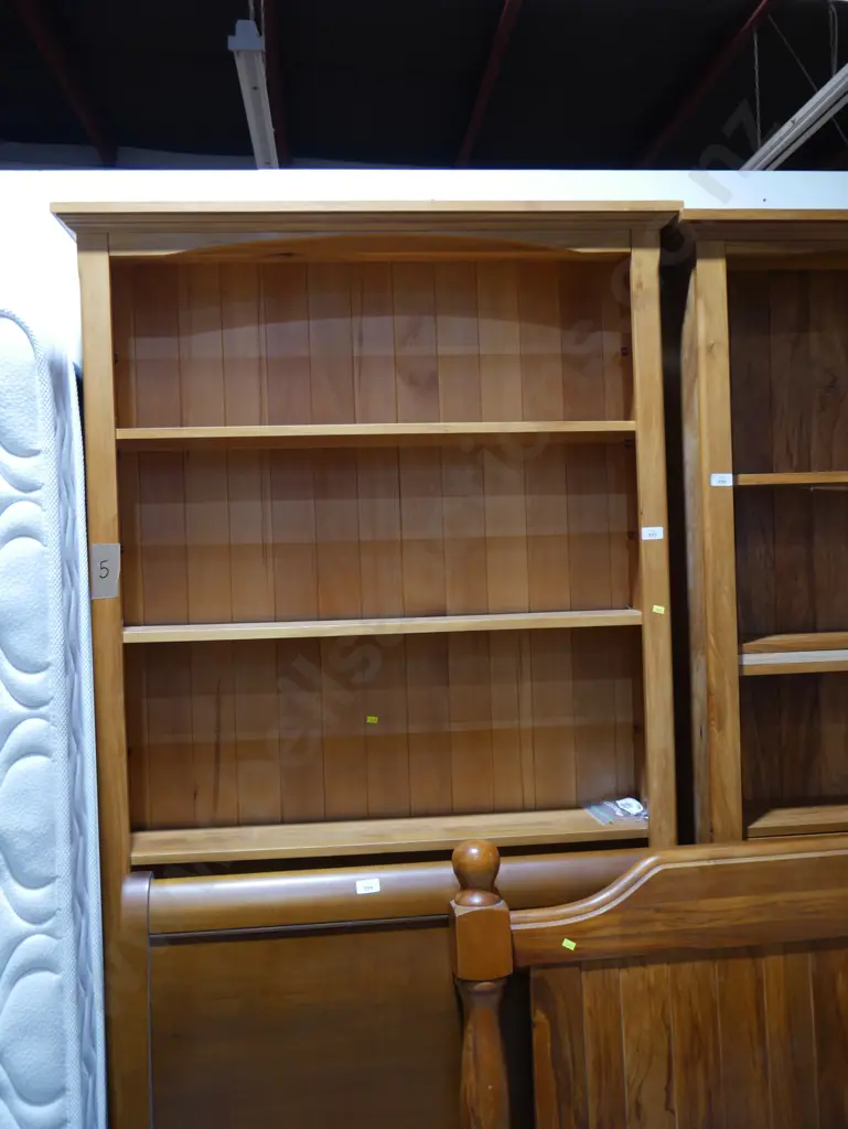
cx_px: 424
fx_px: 979
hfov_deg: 46.8
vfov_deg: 59.9
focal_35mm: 30
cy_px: 564
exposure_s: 1/60
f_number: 3.6
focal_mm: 15
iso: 500
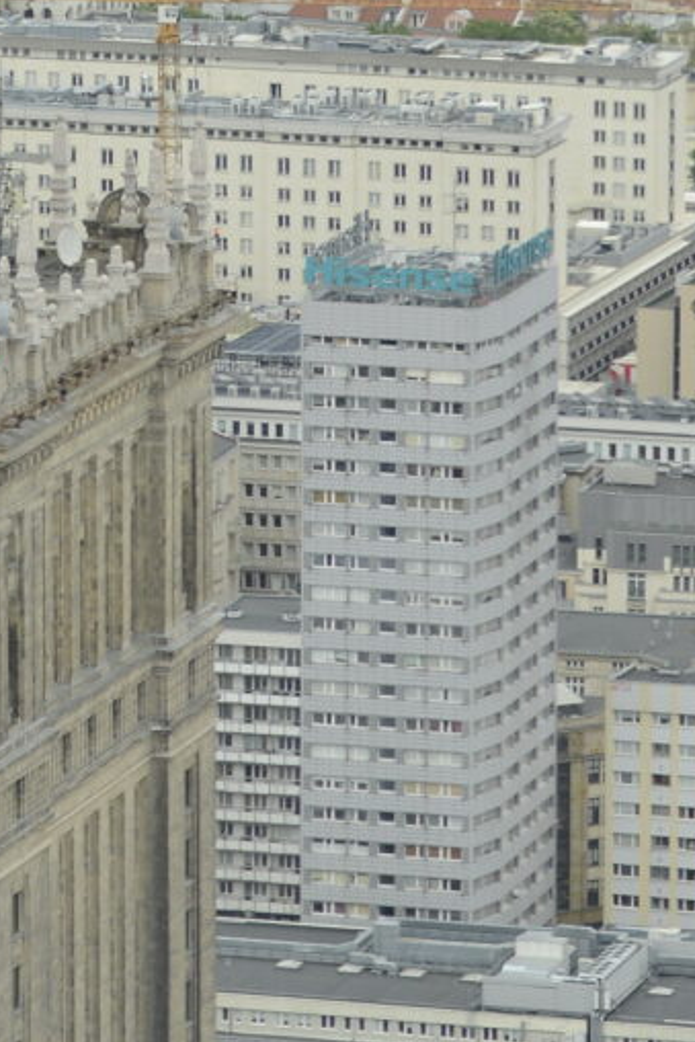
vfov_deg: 5.8
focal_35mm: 353
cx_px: -77
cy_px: 880
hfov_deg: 3.9
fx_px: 10215
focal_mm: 70
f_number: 4
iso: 320
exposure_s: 1/1600
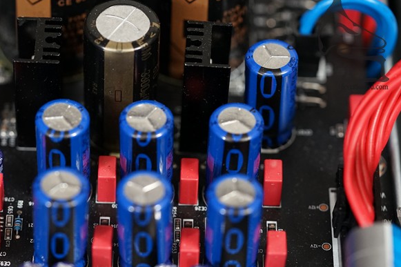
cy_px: 168
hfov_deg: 16.5
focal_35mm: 124
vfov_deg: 11.0
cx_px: 133
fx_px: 1381
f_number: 4
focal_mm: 90
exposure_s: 1/100
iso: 1600
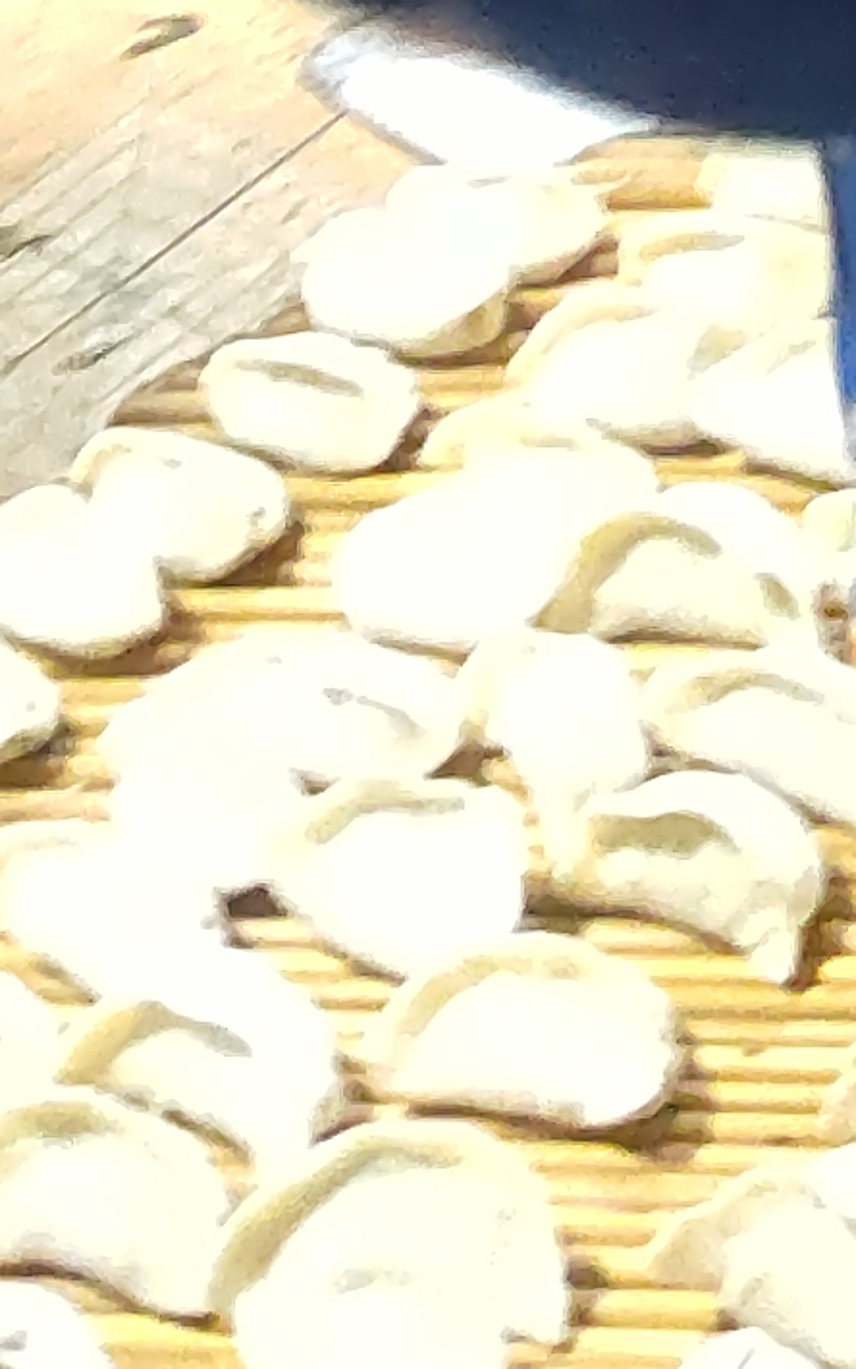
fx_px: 5000
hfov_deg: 9.6
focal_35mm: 134
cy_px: -1828
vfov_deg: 12.5
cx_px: 1164
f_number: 1.9
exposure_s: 1/14.3
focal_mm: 5.52
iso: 5360
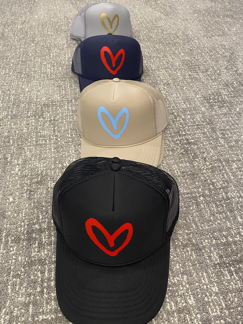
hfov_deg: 51.4
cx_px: 121
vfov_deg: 65.3
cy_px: 164
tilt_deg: -47.7
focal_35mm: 27
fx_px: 253
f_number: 1.8
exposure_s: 1/60
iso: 125
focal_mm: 4.25
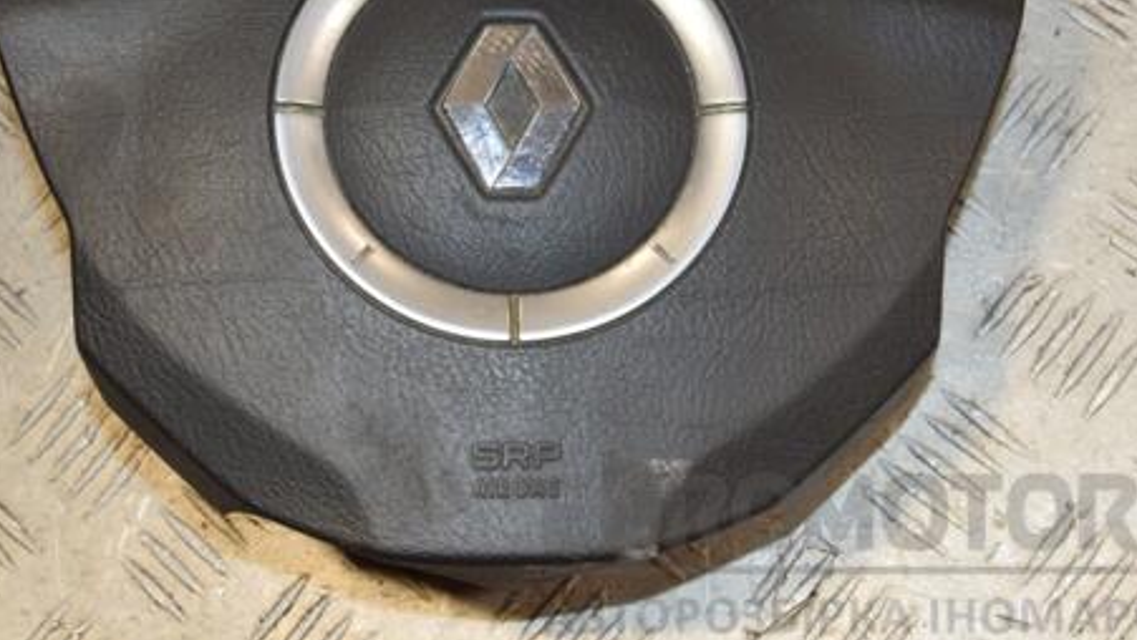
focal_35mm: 71
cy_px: 176
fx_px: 2141
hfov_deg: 29.7
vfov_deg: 16.9
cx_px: 494
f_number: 8
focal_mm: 34
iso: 800
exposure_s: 1/200
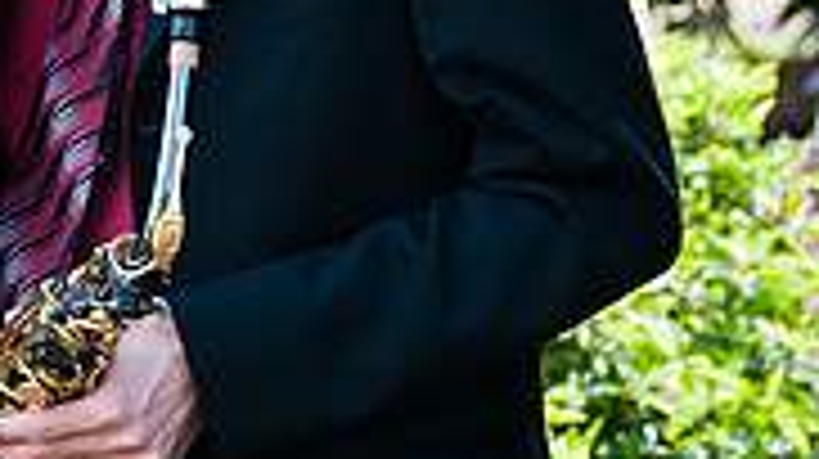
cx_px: 214
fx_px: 6748
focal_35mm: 311
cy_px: 94
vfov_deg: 3.9
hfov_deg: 6.9
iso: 200
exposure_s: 1/250
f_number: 5
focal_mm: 80
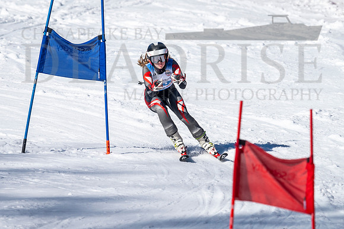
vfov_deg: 1.9
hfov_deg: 2.8
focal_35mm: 740
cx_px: 158
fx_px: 7076
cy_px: 111
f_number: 8
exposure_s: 1/2000
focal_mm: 560
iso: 400
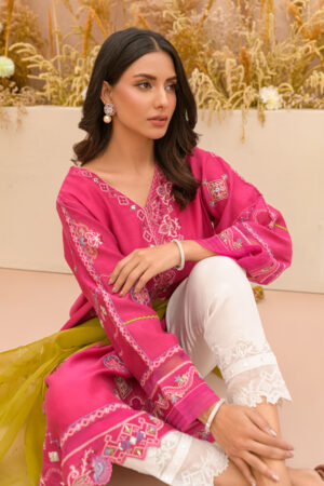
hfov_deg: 28.1
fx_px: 648
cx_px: 162
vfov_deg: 41.1
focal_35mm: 48
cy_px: 243
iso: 125
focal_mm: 48
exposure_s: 1/250
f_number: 4
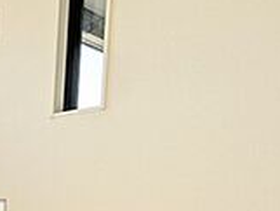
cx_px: -174
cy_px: 228
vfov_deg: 25.3
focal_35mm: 54
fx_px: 437
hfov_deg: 24.4
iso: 49
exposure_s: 1/293
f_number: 2.2
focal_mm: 1.83
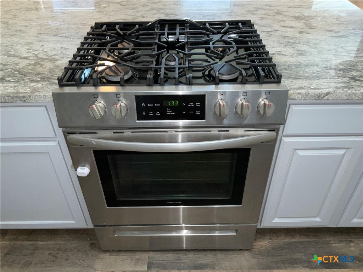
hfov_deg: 61.7
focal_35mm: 29
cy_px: 136
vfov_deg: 48.2
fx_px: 304
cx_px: 182
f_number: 1.8
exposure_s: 1/60
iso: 50
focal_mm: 3
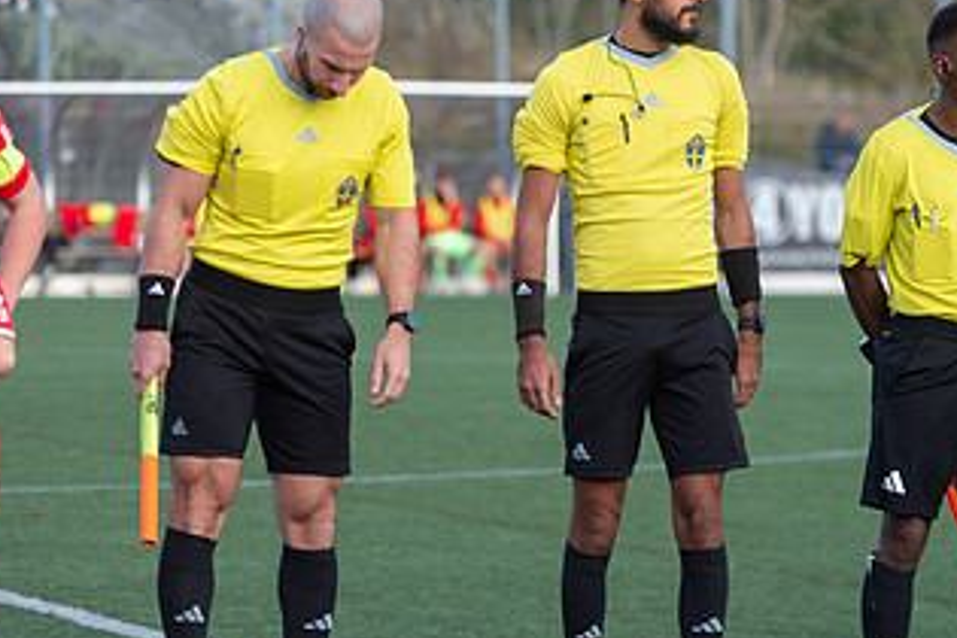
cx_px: 638
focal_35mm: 276
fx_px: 7336
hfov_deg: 7.5
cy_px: 346
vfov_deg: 5.0
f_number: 3.5
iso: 720
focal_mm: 150
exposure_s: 1/1250
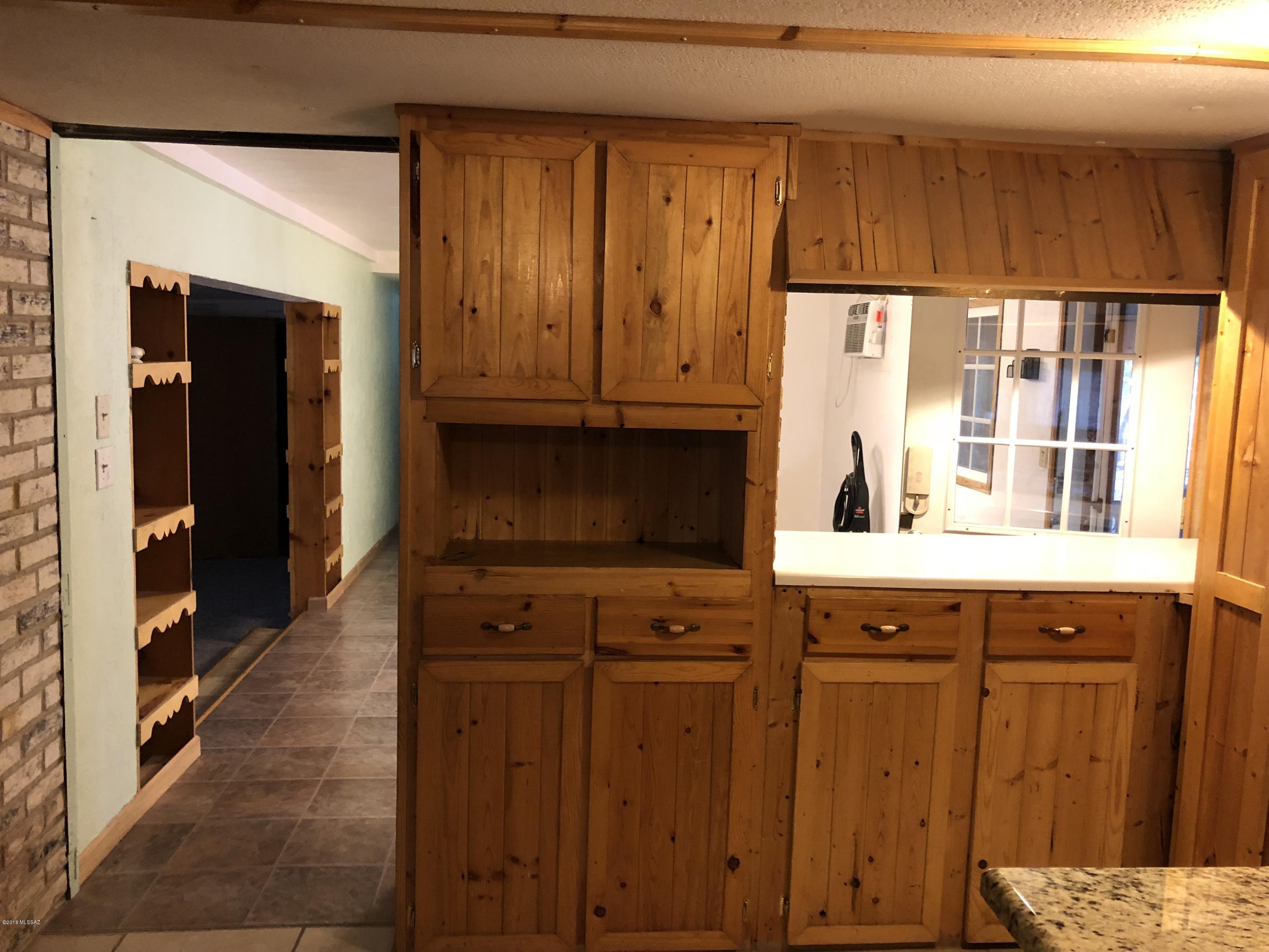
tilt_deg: -6.8
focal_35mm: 28
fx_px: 1026
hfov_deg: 63.4
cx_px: 634
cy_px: 476
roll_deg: -1.0
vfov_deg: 49.7
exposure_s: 1/13
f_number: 1.8
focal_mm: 3.99
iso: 100
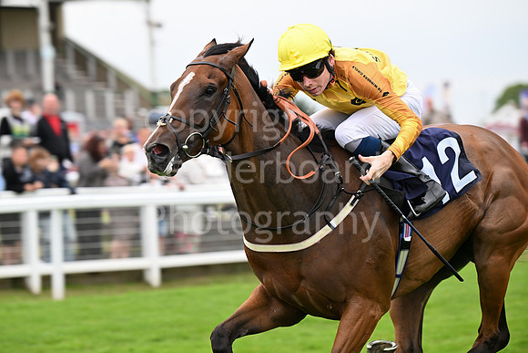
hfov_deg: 12.1
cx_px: 264
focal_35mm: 170
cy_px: 176
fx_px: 2494
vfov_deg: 8.1
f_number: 4.5
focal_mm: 170
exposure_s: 1/640
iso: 1250
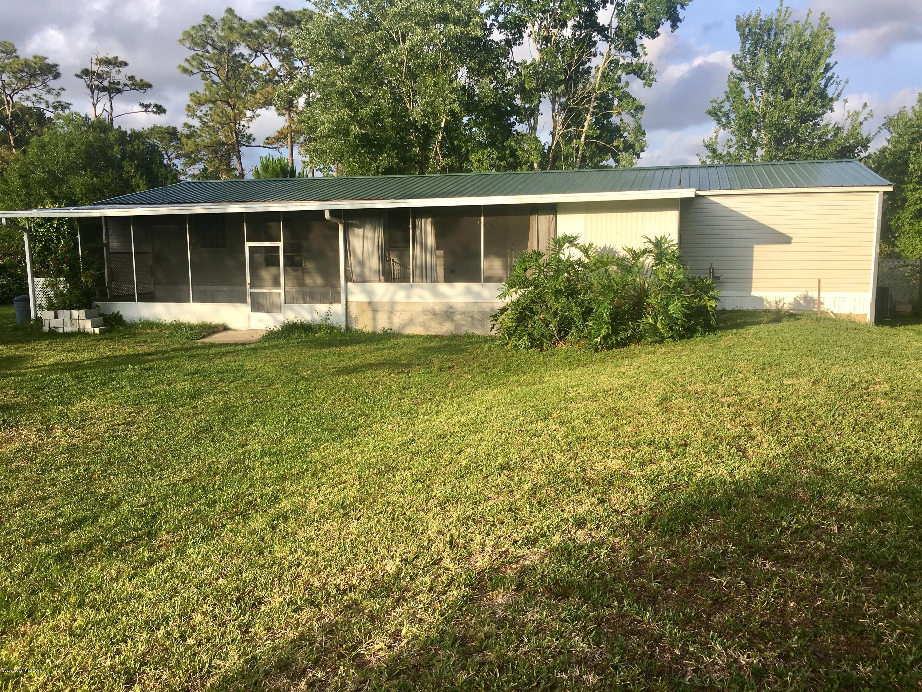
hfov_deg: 61.7
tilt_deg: -6.0
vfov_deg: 48.2
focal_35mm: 29
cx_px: 461
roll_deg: -0.6
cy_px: 346
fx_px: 772
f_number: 2.2
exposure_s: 1/769
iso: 25
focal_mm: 4.15
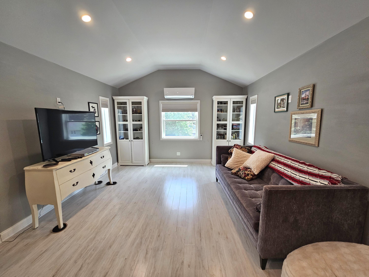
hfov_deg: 106.2
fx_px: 139
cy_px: 138
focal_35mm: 13
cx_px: 184
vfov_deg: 89.9
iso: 125
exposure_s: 1/60.2
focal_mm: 2.2
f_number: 2.2
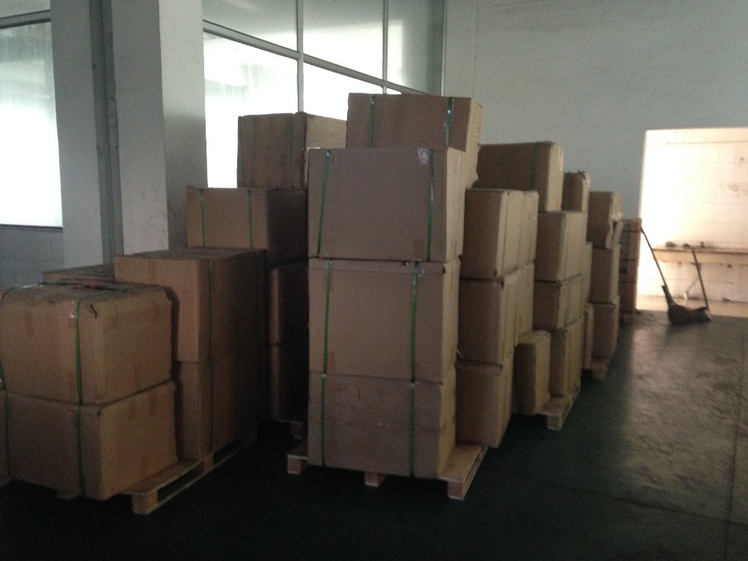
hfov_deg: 55.4
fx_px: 713
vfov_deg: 42.9
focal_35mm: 33
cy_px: 280
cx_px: 374
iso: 400
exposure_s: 1/15
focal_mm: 4.12
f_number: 2.4
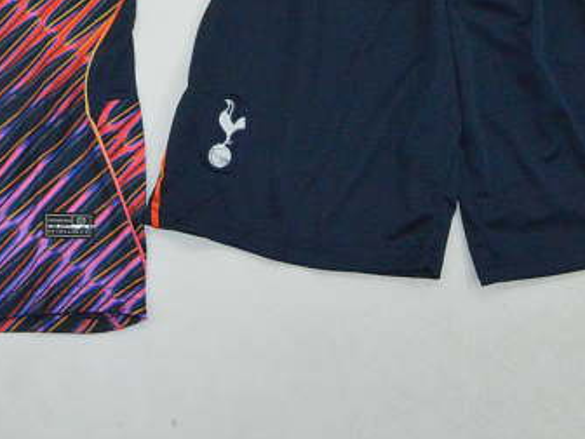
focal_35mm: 72
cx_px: 141
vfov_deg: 19.7
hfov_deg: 26.6
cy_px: -14
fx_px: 1219
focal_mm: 21
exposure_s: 1/200
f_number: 25
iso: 6400
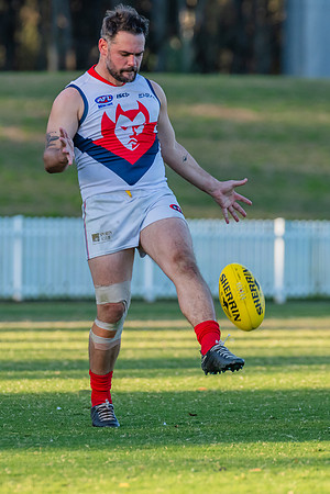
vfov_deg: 4.1
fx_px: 6838
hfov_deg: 2.8
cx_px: 156
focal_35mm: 497
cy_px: 270
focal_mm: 290
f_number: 5.6
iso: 800
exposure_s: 1/1250
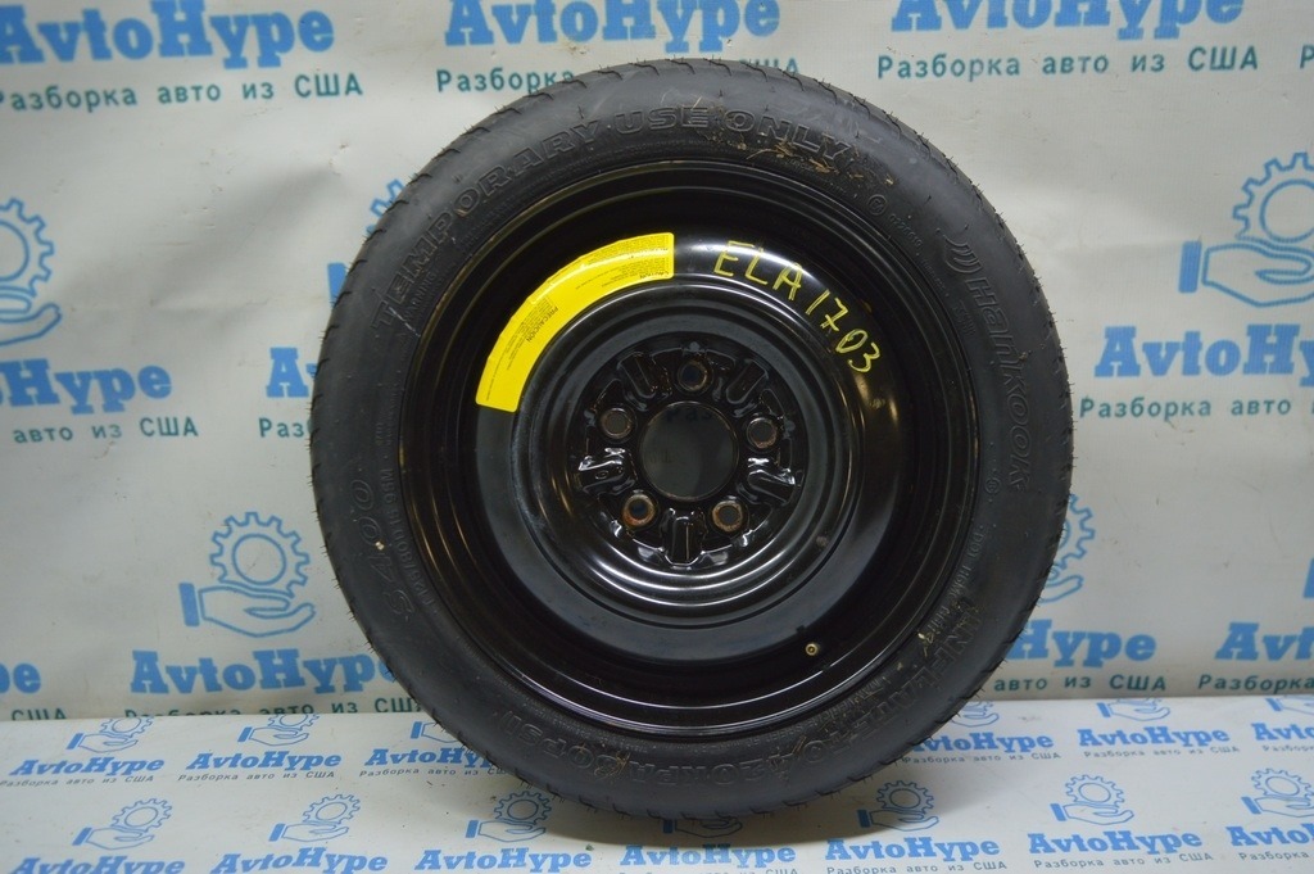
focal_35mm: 30
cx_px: 657
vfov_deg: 43.5
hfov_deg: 62.0
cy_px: 437
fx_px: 1094
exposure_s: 1/80
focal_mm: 20
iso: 400
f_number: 3.5
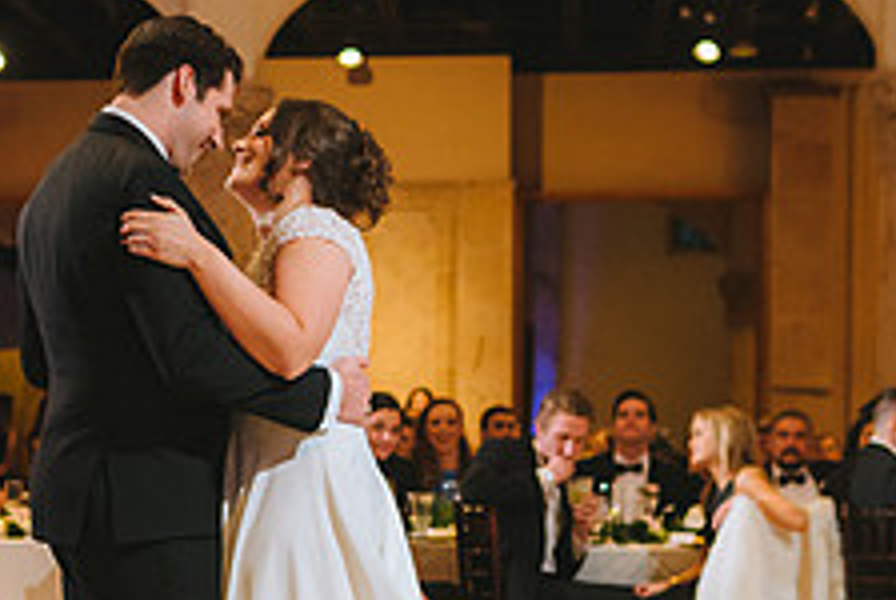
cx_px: 284
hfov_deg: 20.5
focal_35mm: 99
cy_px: 529
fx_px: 2467
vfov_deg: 13.7
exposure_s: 1/160
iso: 1600
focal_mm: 35
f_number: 2.2
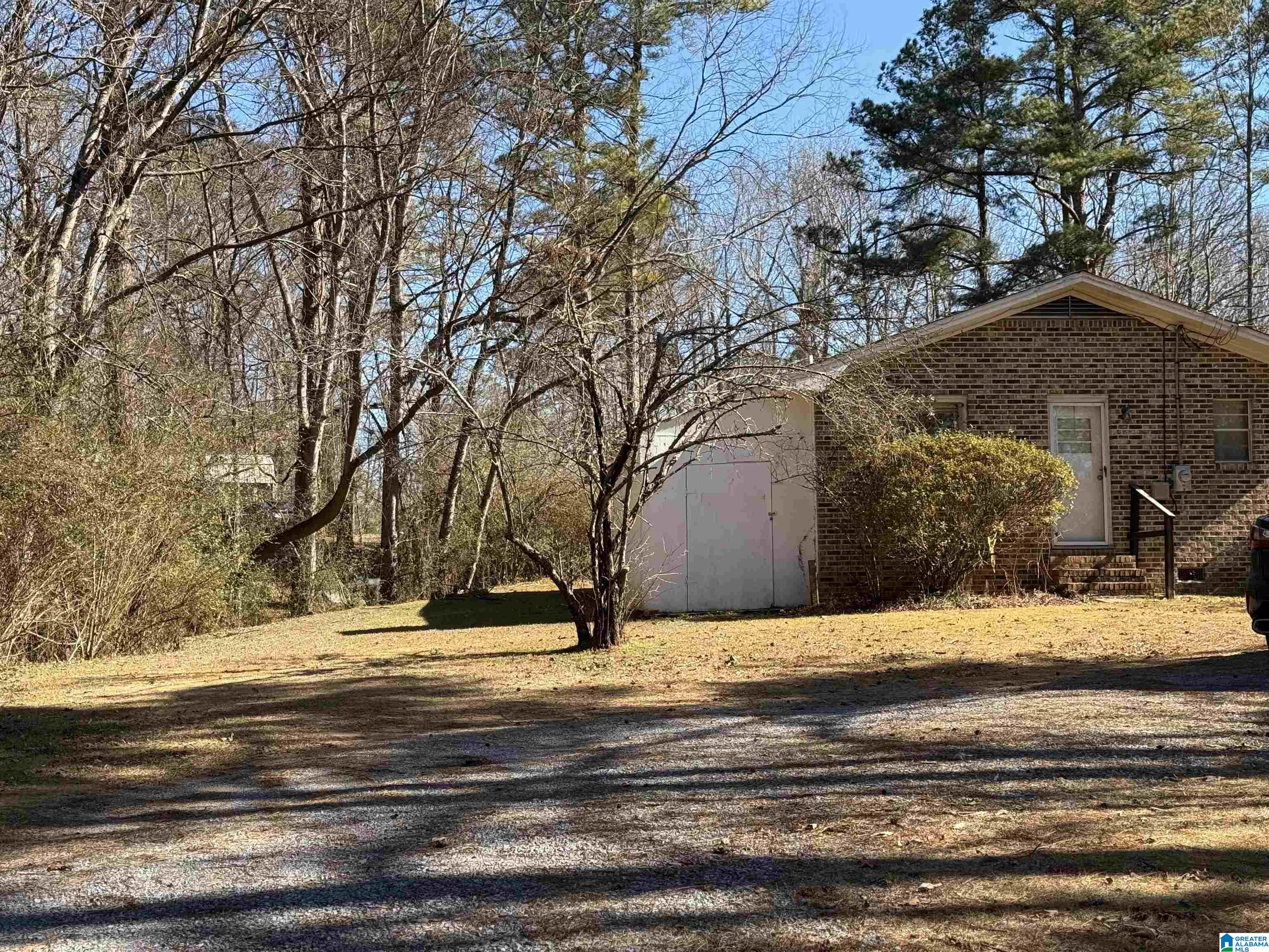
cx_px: 634
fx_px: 1760
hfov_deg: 39.7
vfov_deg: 30.3
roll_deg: +0.5
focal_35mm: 48
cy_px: 476
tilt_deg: +3.4
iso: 64
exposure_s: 1/1608
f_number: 1.78
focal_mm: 6.76
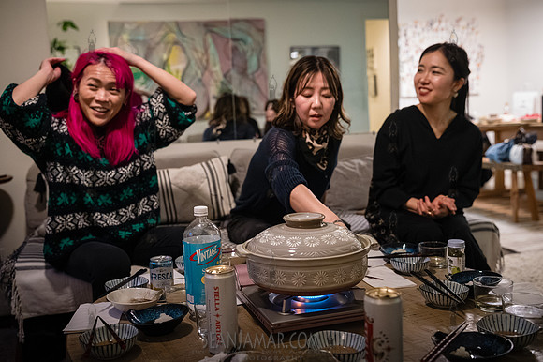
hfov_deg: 54.5
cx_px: 272
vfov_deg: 37.8
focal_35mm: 35
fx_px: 528
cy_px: 181
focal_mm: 35
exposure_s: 1/320
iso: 12800
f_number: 3.2
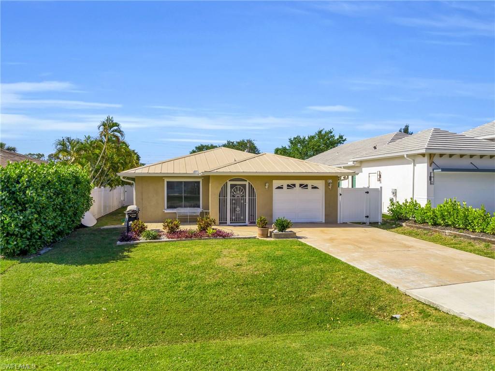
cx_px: 248
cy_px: 186
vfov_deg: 56.7
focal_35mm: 24
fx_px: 343
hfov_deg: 71.6
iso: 100
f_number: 4
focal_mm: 12.29
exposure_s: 1/80
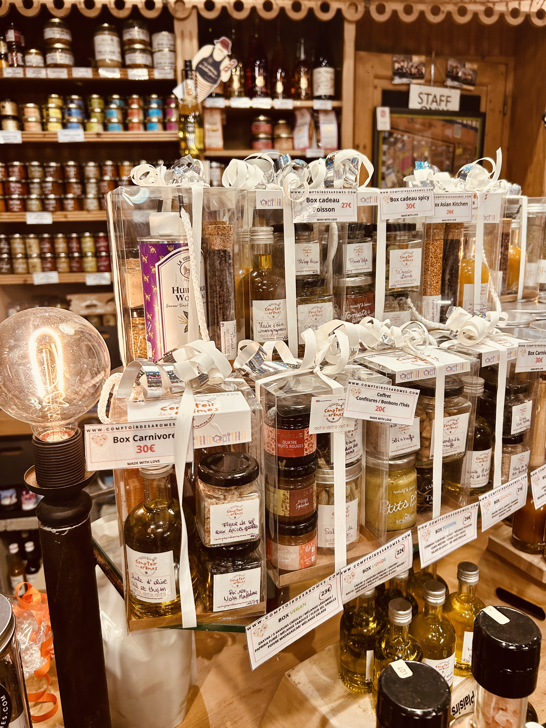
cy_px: 364
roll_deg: +1.0
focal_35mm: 26
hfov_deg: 53.1
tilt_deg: -14.7
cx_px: 273
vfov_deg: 67.3
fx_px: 547
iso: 125
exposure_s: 1/100
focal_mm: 5.7
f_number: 1.5
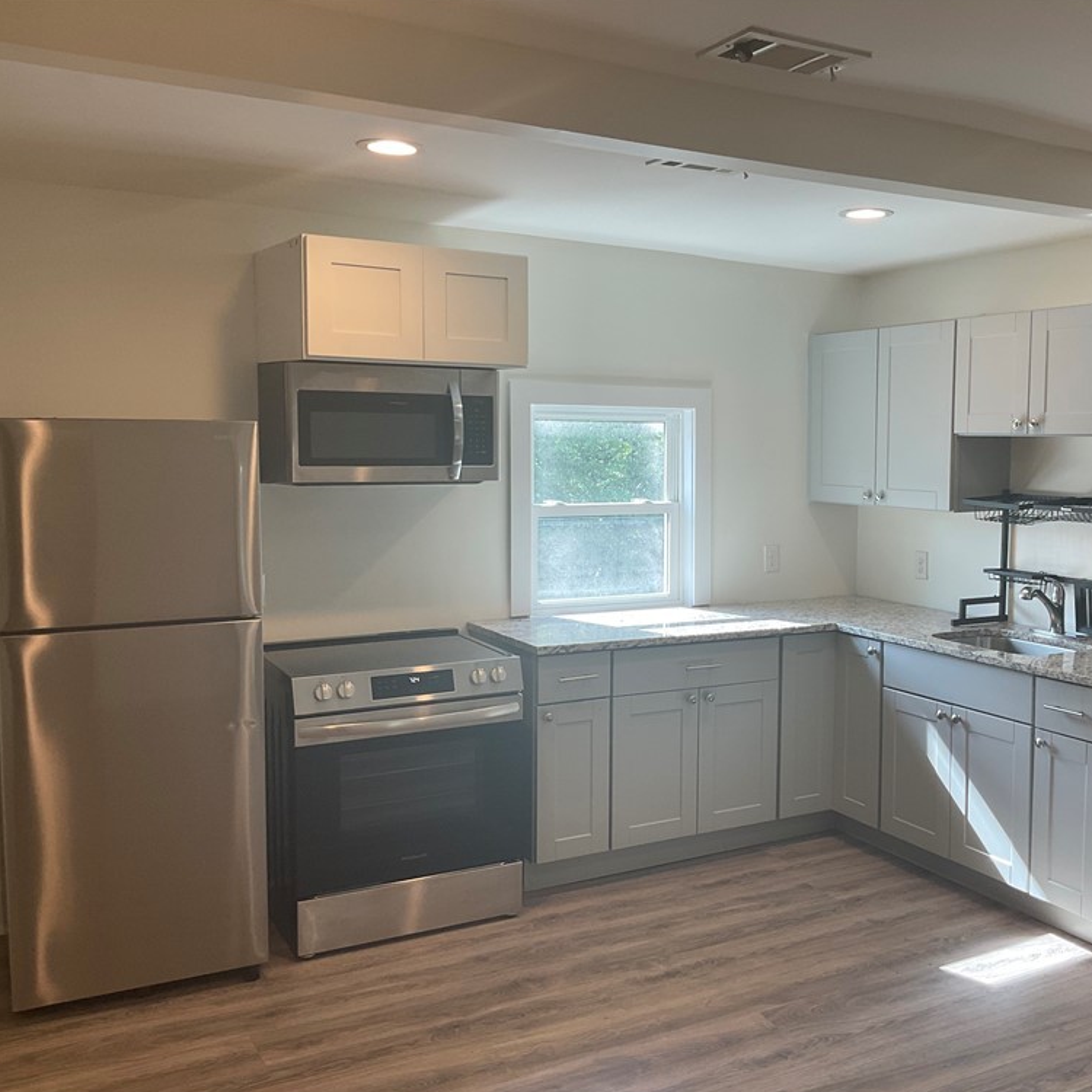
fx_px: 1249
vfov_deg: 47.2
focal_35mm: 35
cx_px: 671
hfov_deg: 46.9
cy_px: 552
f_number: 1.8
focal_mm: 3
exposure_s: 1/120
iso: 50
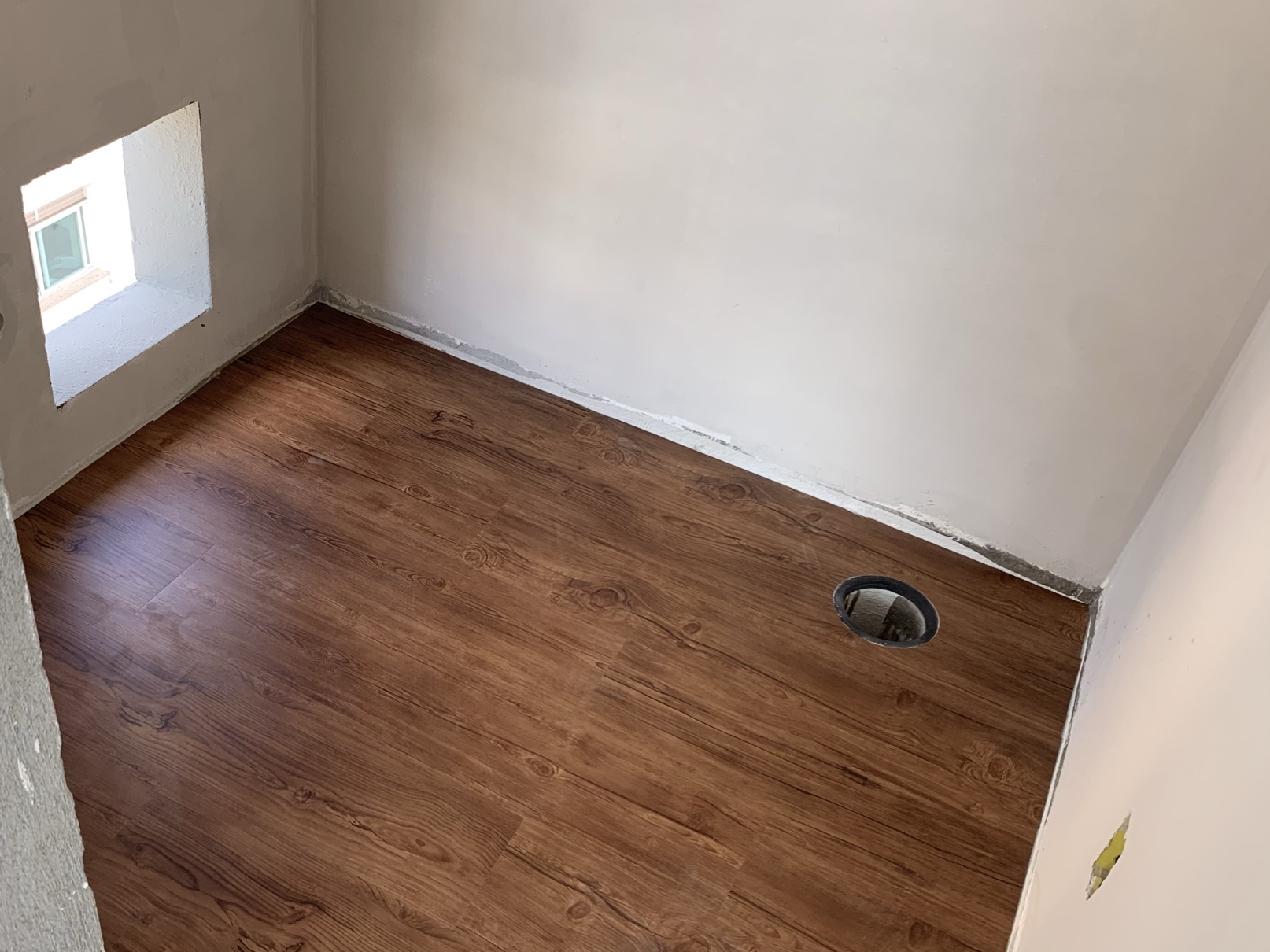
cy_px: 527
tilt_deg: -42.5
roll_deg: -6.7
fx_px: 1211
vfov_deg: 42.9
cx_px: 495
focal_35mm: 33
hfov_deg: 54.9
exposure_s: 1/122
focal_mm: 4.25
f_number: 1.8
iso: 50
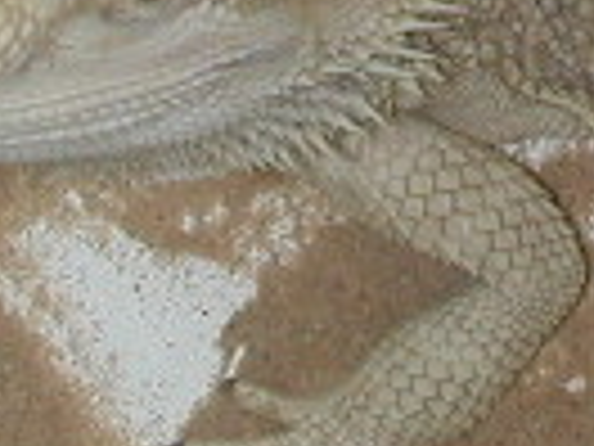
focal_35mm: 179
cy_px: -252
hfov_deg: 10.8
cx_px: 760
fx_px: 3072
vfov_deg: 8.1
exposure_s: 1/30
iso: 100
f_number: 4.5
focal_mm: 5.6
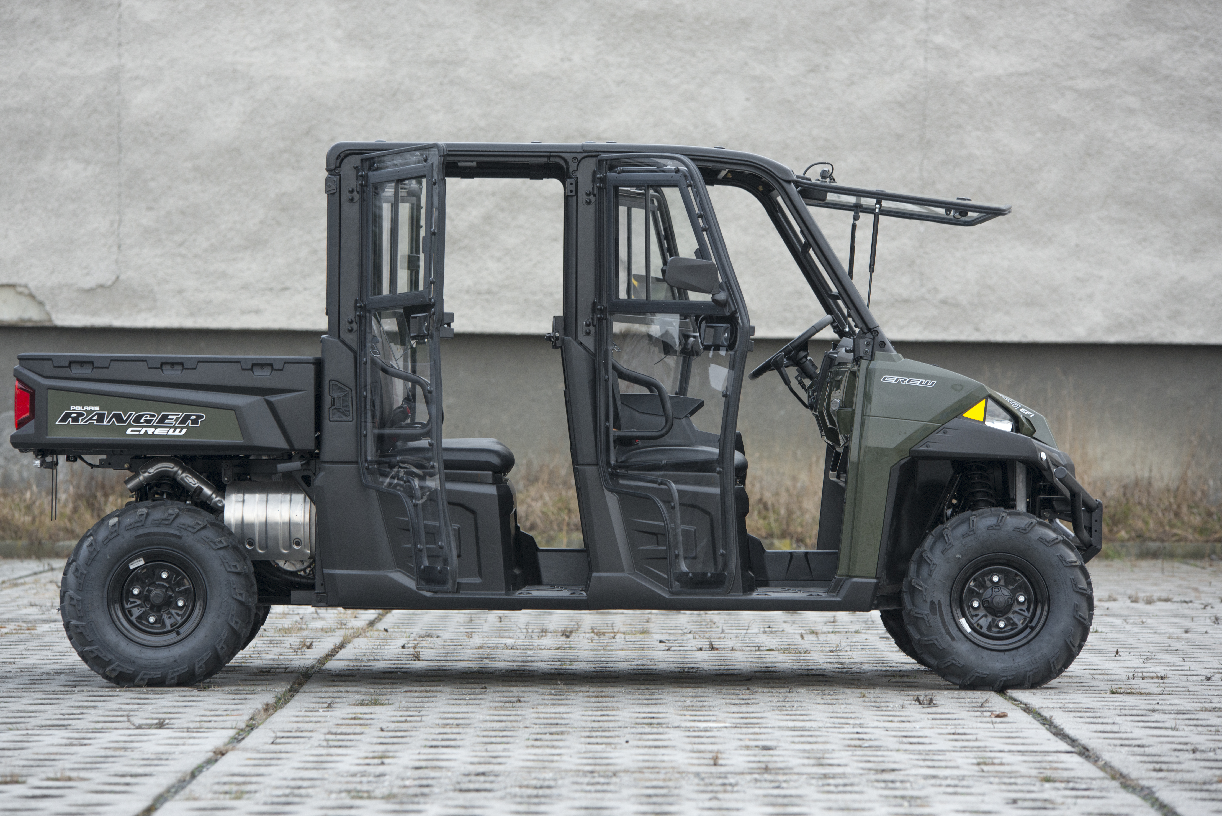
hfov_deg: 12.8
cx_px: 588
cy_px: 395
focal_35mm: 161
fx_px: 5466
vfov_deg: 8.5
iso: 320
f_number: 4.5
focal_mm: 150
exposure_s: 1/60
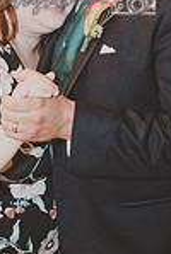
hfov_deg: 11.2
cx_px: 34
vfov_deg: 16.7
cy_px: 65
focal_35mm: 122
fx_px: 865
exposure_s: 1/60
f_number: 4
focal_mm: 27
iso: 6400
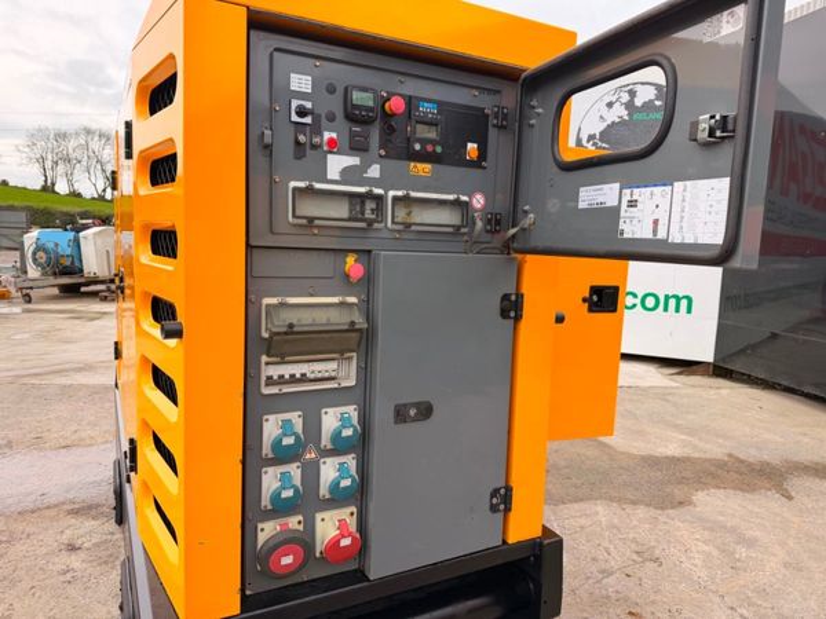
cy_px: 310
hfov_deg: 71.6
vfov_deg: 56.8
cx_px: 413
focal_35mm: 24
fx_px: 573
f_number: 1.78
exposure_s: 1/1522
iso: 100
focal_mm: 6.76
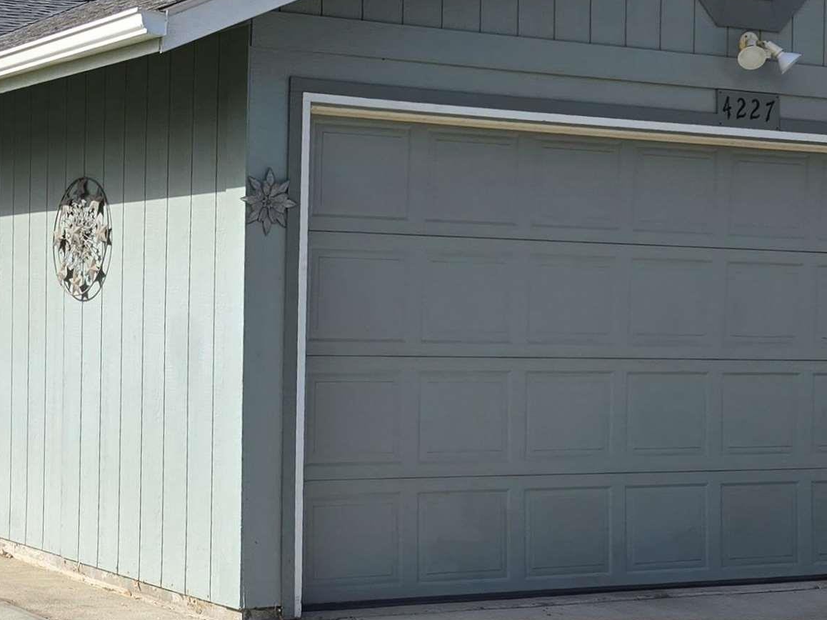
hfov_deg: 30.0
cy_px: 337
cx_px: 50
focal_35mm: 61
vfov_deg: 24.0
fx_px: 1457
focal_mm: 5.4
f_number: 1.8
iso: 25
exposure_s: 1/2000
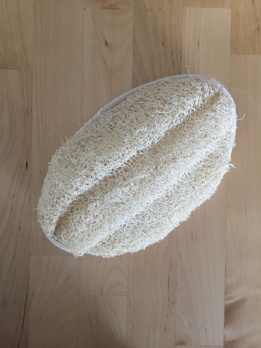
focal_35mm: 29
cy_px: 174
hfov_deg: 48.2
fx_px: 292
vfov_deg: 61.7
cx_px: 130
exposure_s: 1/33
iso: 50
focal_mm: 4.15
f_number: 2.2
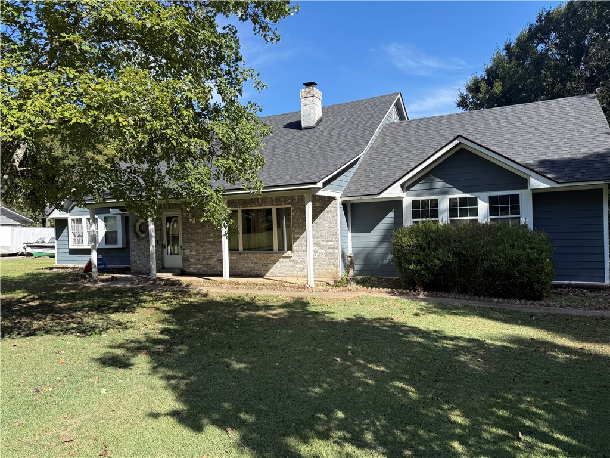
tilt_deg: -1.4
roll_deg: +1.8
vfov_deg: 56.8
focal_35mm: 24
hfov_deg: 71.6
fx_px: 423
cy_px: 229
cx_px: 305
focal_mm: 6.76
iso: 80
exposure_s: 1/2053
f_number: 1.78
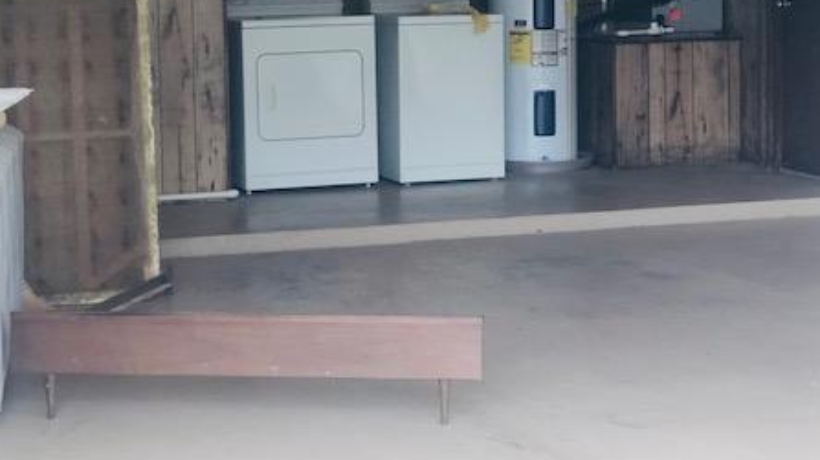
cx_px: 427
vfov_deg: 13.5
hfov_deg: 23.9
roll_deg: +0.8
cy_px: 92
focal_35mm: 89
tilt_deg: -4.3
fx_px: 1934
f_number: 2.8
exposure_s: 1/30
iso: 50
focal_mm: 6.6
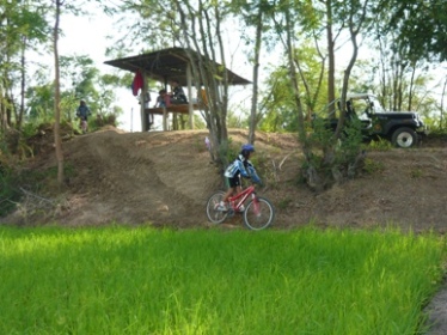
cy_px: 168
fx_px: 529
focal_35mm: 41
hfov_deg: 45.8
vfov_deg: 35.1
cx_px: 224
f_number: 3
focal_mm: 6.8
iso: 100
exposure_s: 1/250
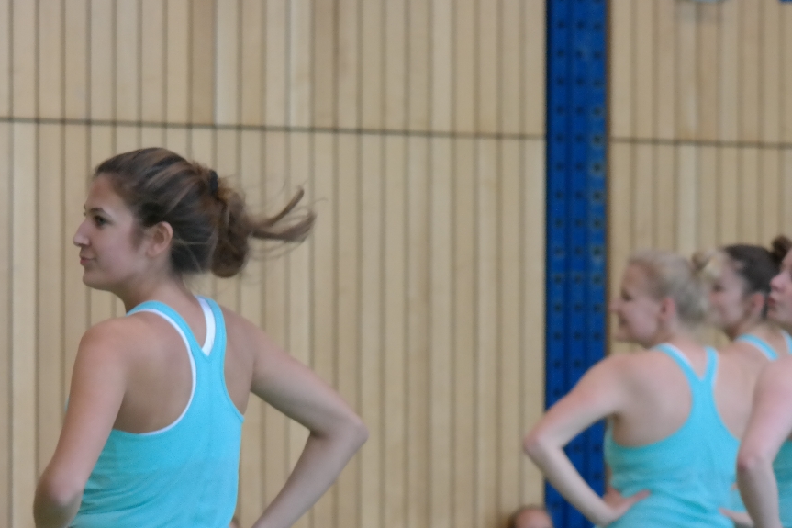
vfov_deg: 5.4
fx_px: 5587
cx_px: 372
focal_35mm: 254
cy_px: 487
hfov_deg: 8.1
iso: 1600
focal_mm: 89
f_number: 5
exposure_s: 1/125
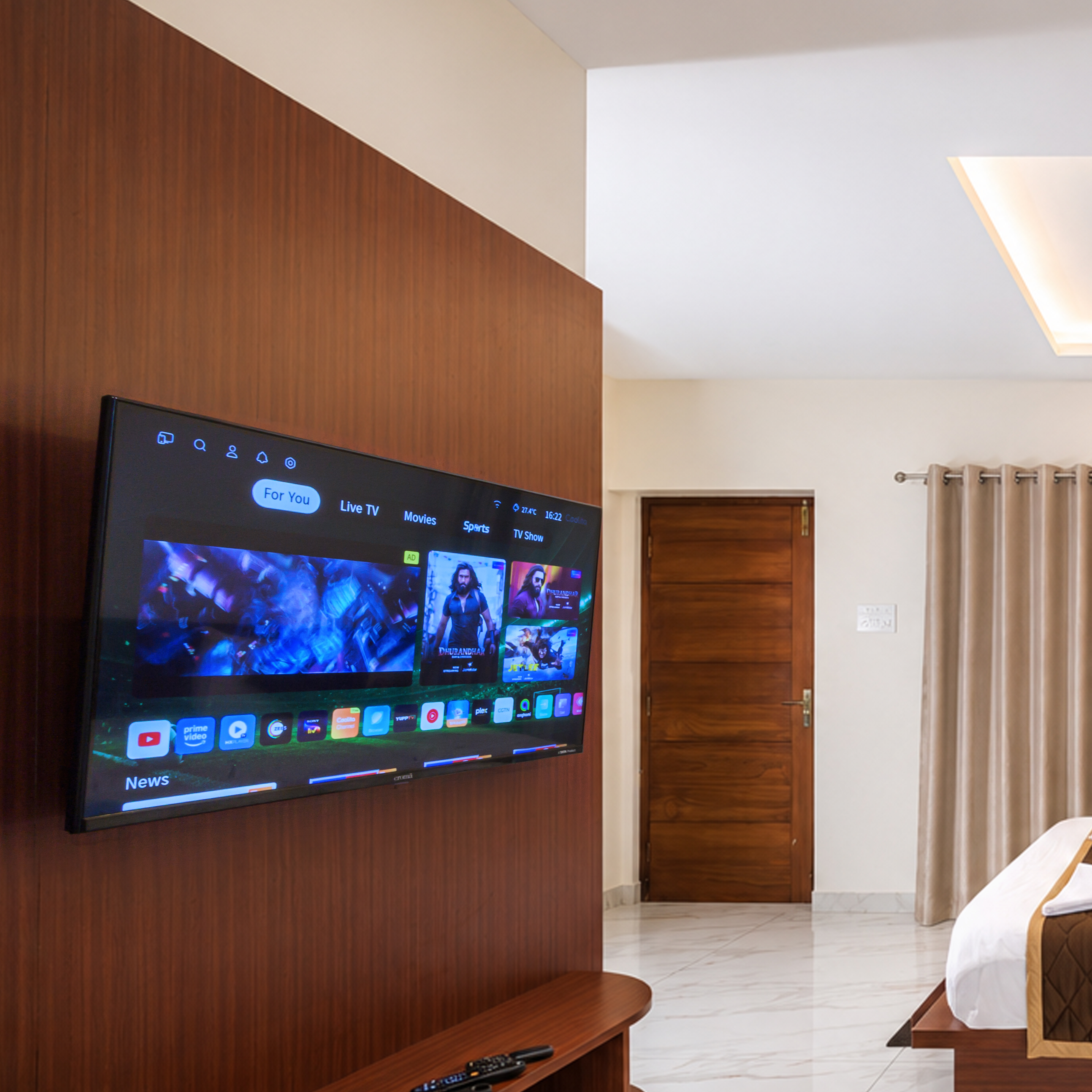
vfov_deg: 60.7
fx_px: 928
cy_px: 627
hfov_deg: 46.1
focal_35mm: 26
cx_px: 1187
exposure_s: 1.6
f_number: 22
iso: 100
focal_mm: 14
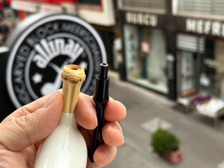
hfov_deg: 39.7
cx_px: 112
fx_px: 311
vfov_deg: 30.3
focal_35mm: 48
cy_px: 84
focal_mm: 6.86
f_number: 1.78
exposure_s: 1/392
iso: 64
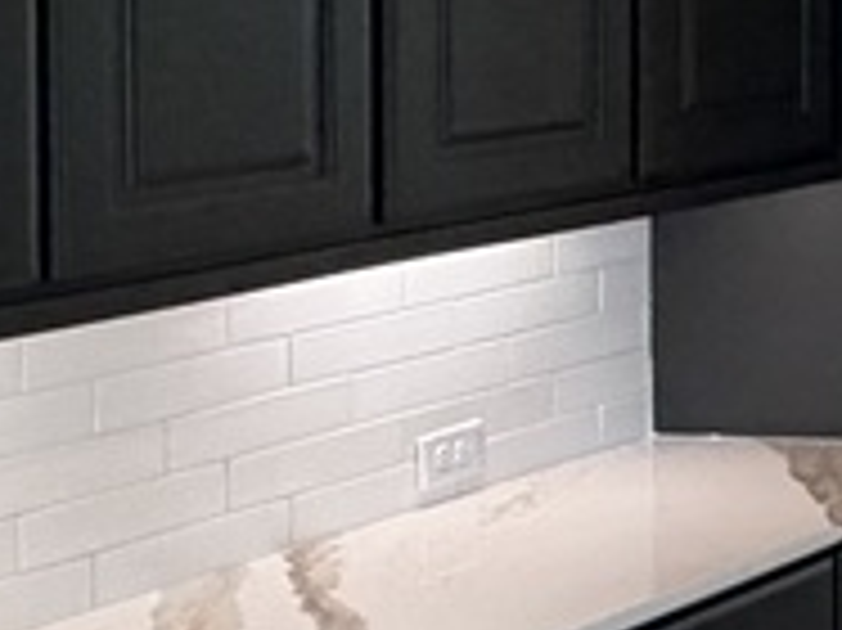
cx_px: 2472
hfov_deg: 11.4
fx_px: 2625
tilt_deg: -3.1
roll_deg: -1.3
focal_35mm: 108
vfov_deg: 13.5
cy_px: -22
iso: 200
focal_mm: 2.22
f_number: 2.2
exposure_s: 1/120
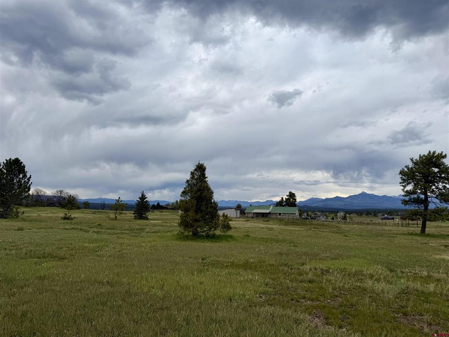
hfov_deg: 71.6
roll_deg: -1.0
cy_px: 168
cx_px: 224
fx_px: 311
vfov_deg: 56.8
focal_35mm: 24
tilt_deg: +7.8
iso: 80
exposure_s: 1/4405
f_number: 1.78
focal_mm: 6.76
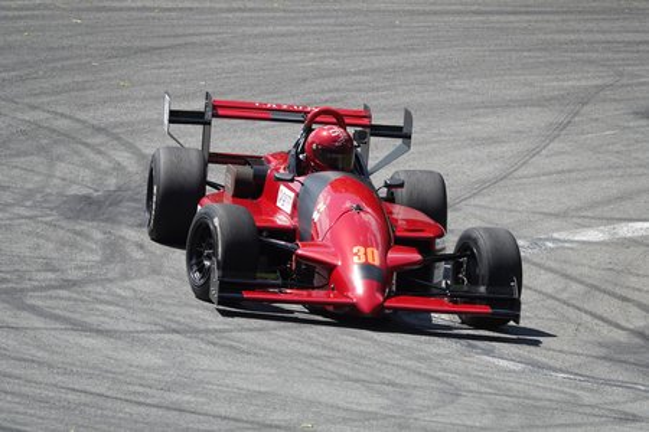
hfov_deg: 6.4
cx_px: 324
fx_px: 5768
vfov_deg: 4.3
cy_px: 216
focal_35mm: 320
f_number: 4
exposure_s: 1/800
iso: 125
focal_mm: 117.29
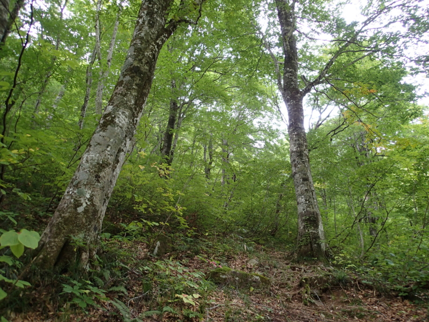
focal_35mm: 25
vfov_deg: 54.9
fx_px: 310
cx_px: 214
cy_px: 161
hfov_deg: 69.4
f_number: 2
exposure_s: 1/60
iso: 160
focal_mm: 4.5
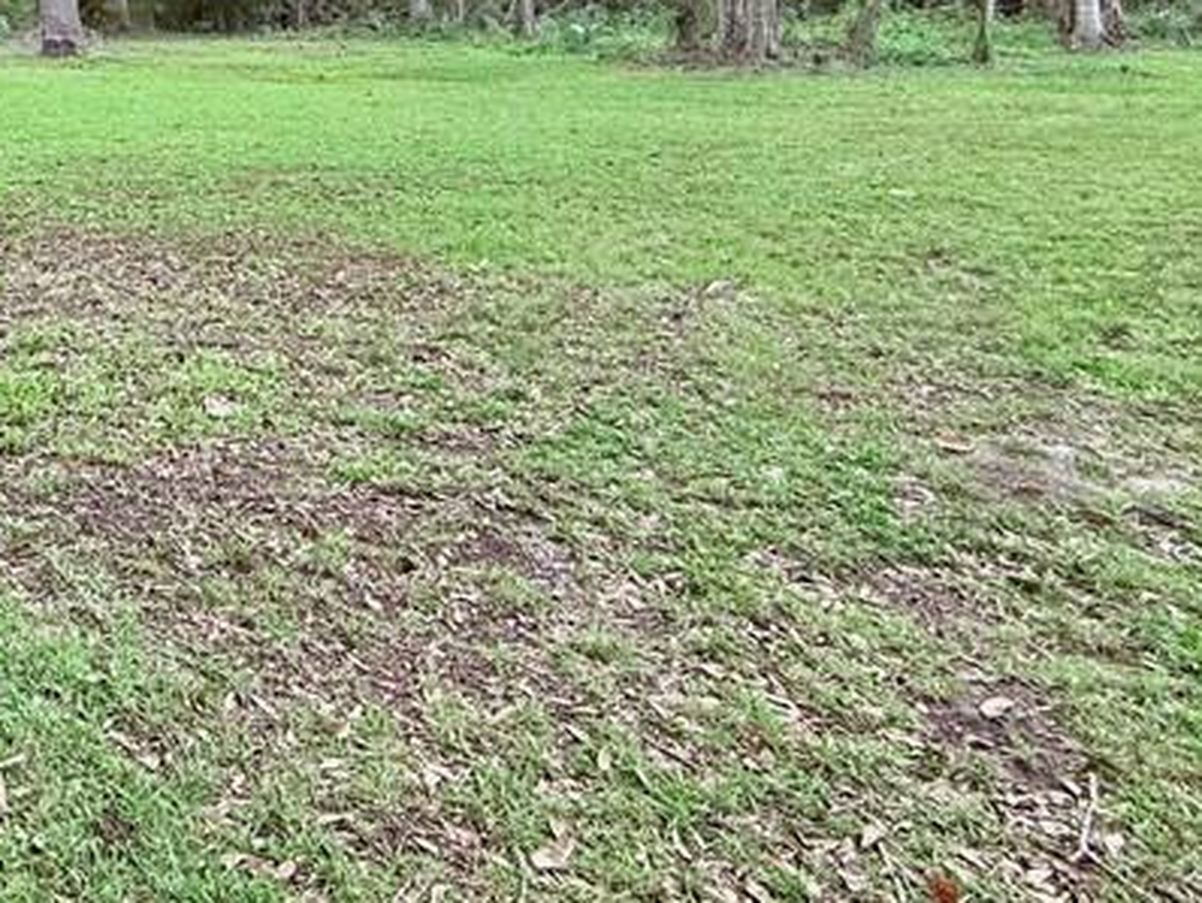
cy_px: -100
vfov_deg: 34.2
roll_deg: +0.8
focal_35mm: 36
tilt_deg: +5.0
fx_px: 1251
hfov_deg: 40.7
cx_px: -136
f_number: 2.2
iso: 64
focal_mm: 2.22
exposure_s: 1/197
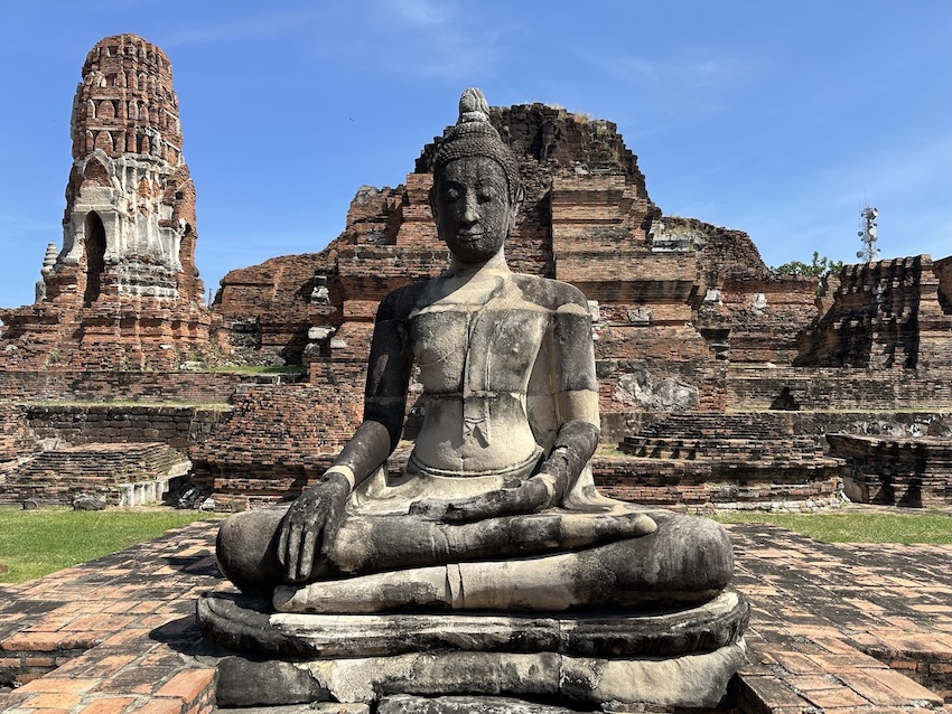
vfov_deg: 56.8
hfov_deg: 71.6
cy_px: 357
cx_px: 476
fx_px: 660
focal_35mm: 24
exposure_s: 1/2882
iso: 80
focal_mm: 6.86
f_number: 1.78
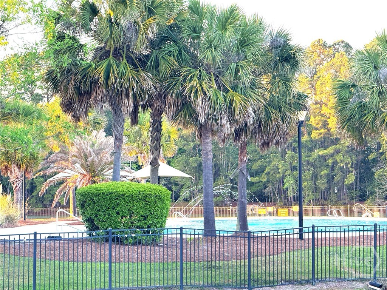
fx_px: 1342
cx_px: 194
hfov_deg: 16.4
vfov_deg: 12.3
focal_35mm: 120
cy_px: 145
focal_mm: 15.66
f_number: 2.8
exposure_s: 1/99
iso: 100
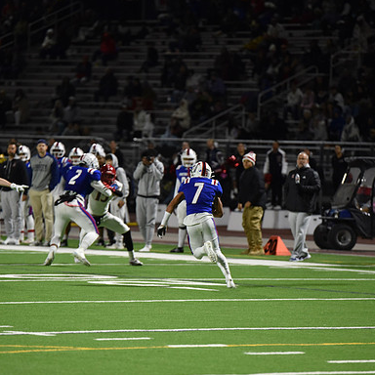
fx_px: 3150
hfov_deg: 6.8
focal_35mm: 257
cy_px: 187
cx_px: 212
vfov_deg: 6.8
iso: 3600
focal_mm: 200
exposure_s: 1/500
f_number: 2.8
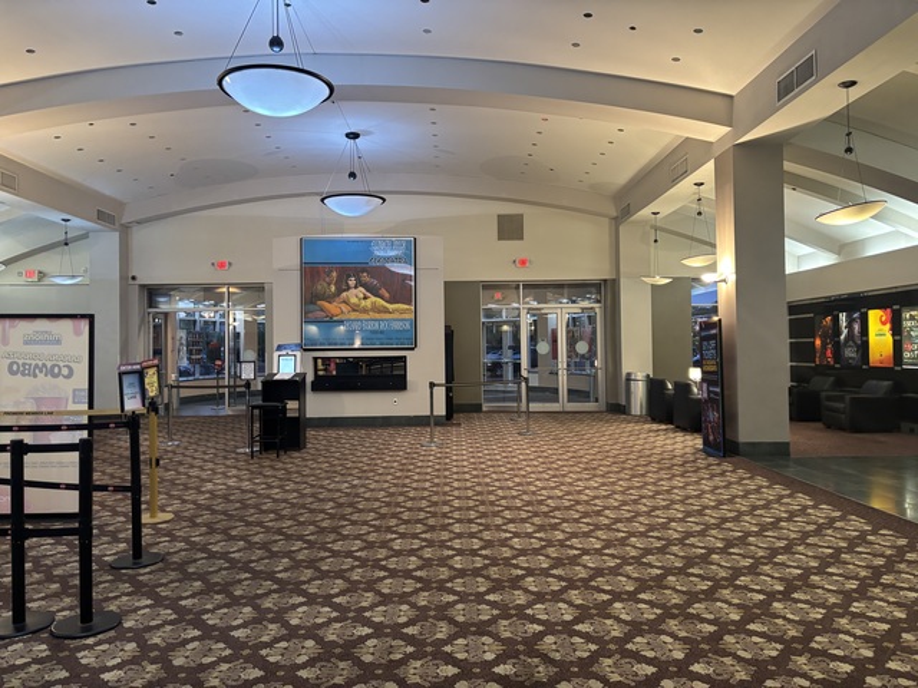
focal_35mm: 26
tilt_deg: +2.6
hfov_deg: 67.3
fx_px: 690
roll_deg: +0.9
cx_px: 459
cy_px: 344
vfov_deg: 53.1
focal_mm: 5.96
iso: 250
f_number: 1.6
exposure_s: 1/60
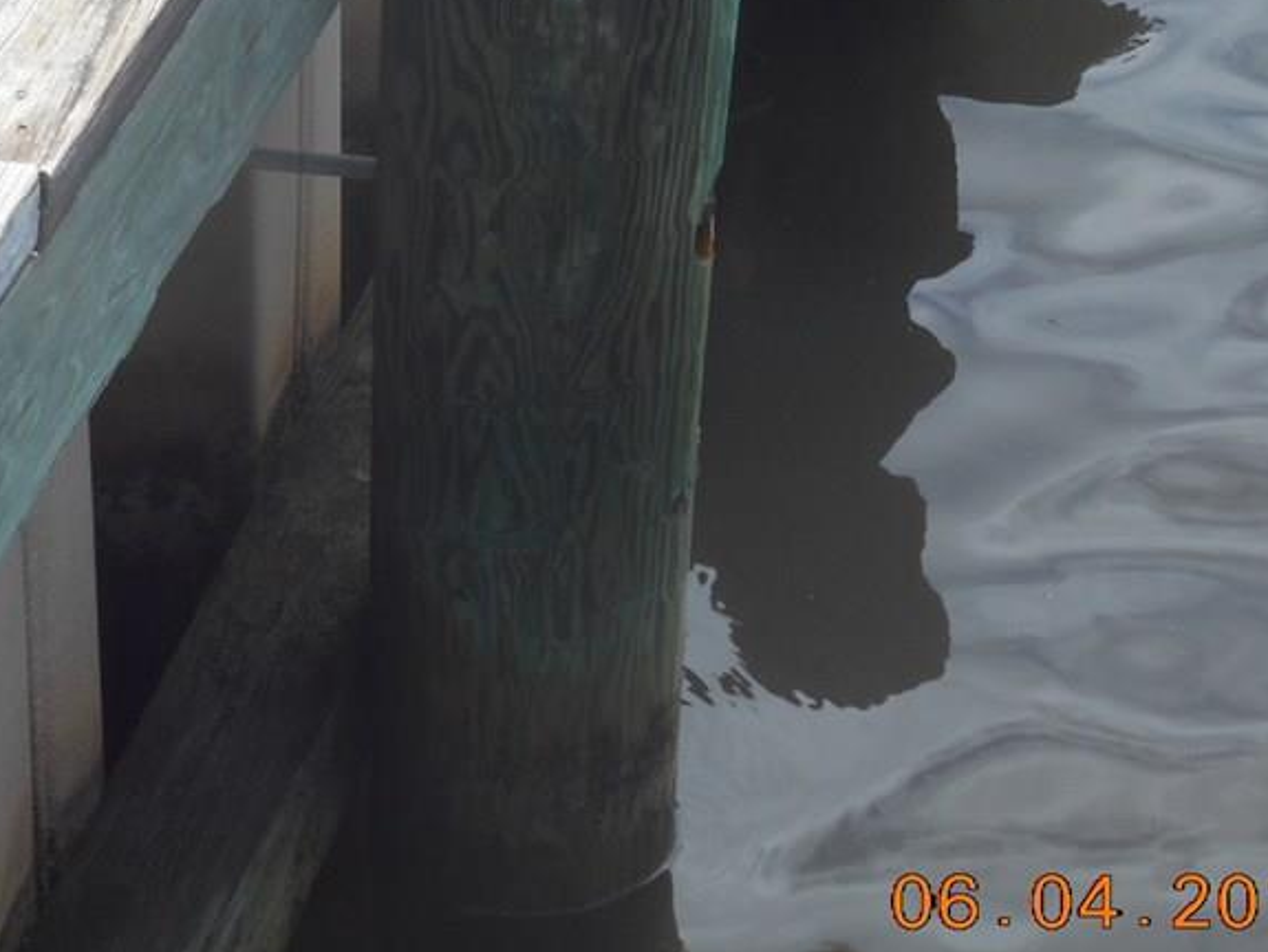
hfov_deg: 18.6
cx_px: 337
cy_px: 231
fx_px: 3849
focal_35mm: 105
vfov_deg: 14.1
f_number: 5.1
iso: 80
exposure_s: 1/250
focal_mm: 10.5
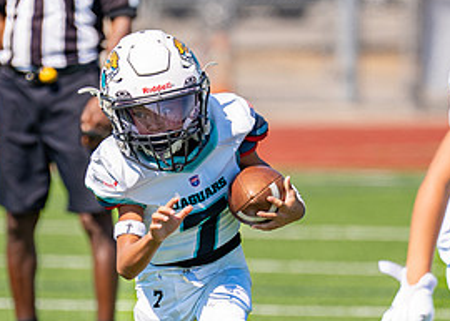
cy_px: 229
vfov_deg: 2.1
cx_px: 191
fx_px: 8923
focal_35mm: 698
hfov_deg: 2.9
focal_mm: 200
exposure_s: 1/2000
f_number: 2.8
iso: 100
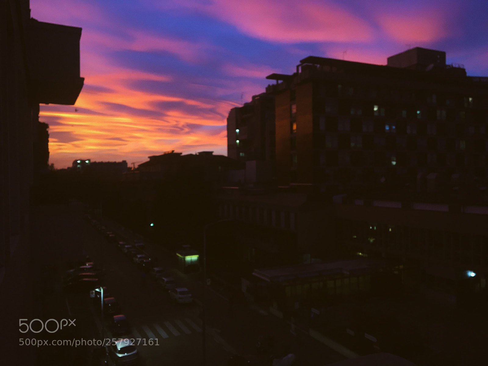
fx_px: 409
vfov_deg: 48.2
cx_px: 244
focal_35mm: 29
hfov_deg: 61.7
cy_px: 183
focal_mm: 4.15
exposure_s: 1/33
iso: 40
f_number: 2.2
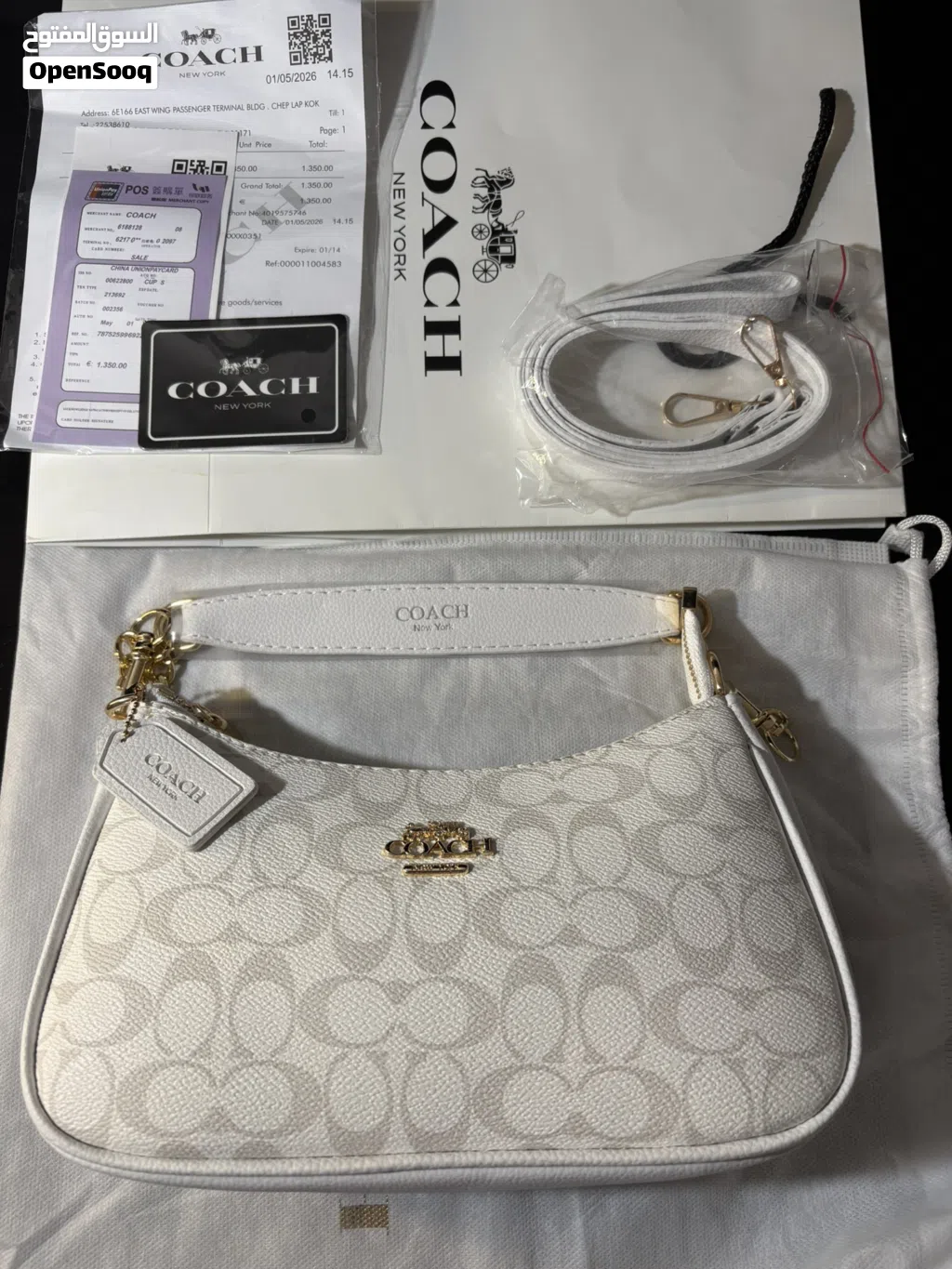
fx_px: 953
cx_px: 476
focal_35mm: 26
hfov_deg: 53.1
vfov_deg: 67.3
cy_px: 634
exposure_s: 1/100
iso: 80
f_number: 1.6
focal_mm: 5.96
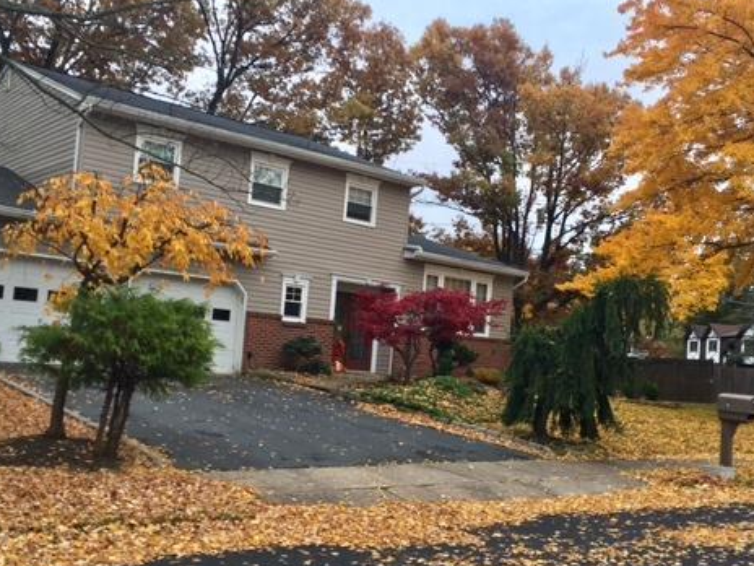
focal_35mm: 40
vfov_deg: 35.9
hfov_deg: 46.7
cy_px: 299
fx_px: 871
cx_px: 424
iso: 25
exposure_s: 1/40
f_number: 2.2
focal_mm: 4.15
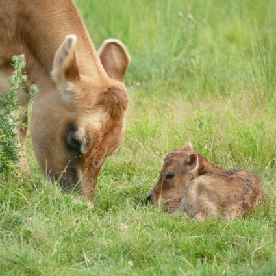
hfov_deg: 3.4
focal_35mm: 510
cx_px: 110
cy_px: 138
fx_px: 4601
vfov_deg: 3.4
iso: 125
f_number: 4
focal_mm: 145.09
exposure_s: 1/250
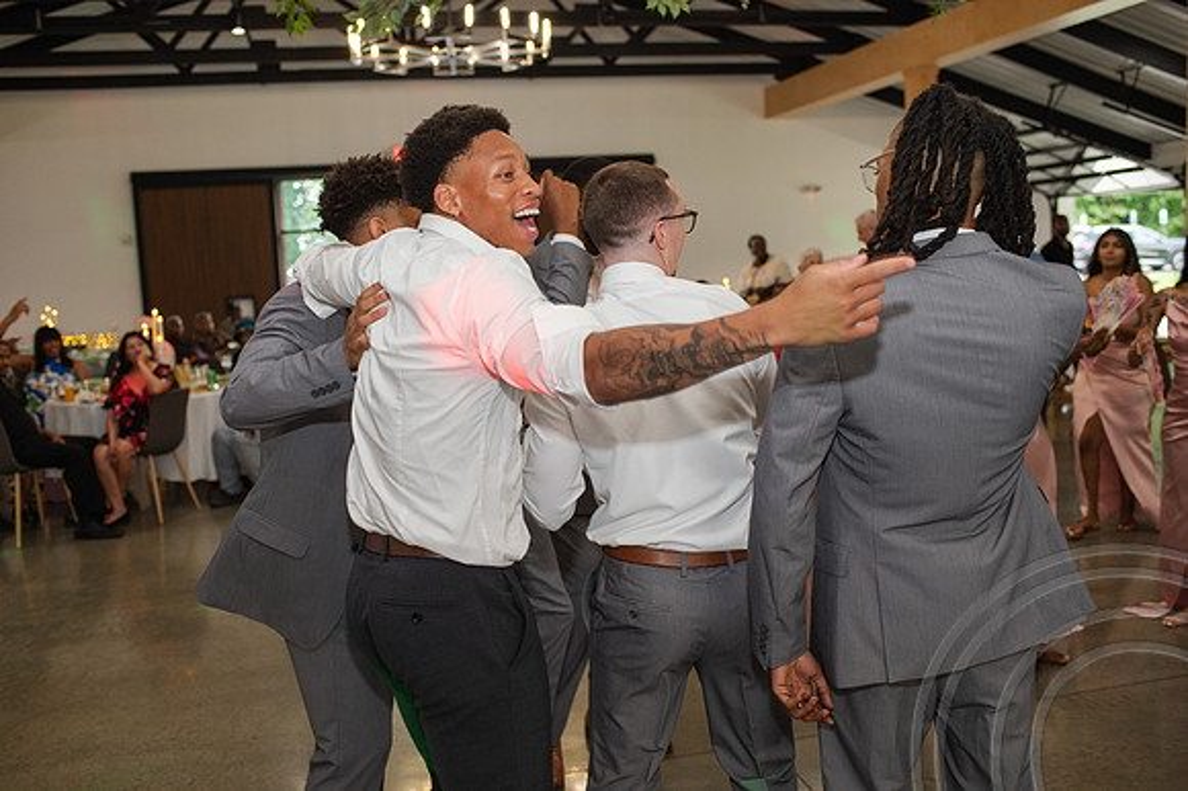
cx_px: 594
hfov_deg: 54.5
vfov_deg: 37.8
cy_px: 396
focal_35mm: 35
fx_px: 1154
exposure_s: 1/200
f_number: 3.2
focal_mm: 35
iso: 800
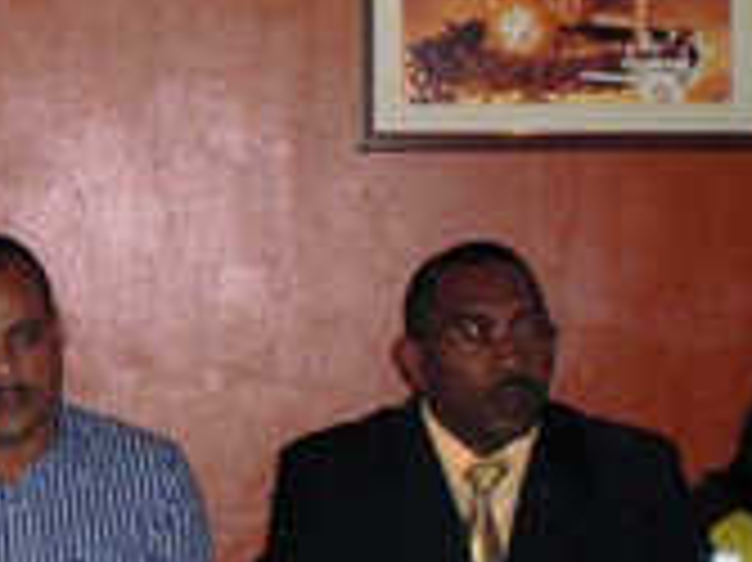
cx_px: -63
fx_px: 2214
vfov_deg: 14.5
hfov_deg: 18.6
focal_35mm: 102
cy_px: 175
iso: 200
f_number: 3.1
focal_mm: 6.3
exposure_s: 1/60
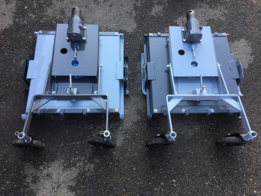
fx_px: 219
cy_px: 98
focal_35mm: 29
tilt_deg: -70.3
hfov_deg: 61.7
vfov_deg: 48.2
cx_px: 130
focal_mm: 4.15
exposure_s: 1/120
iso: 32
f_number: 2.2
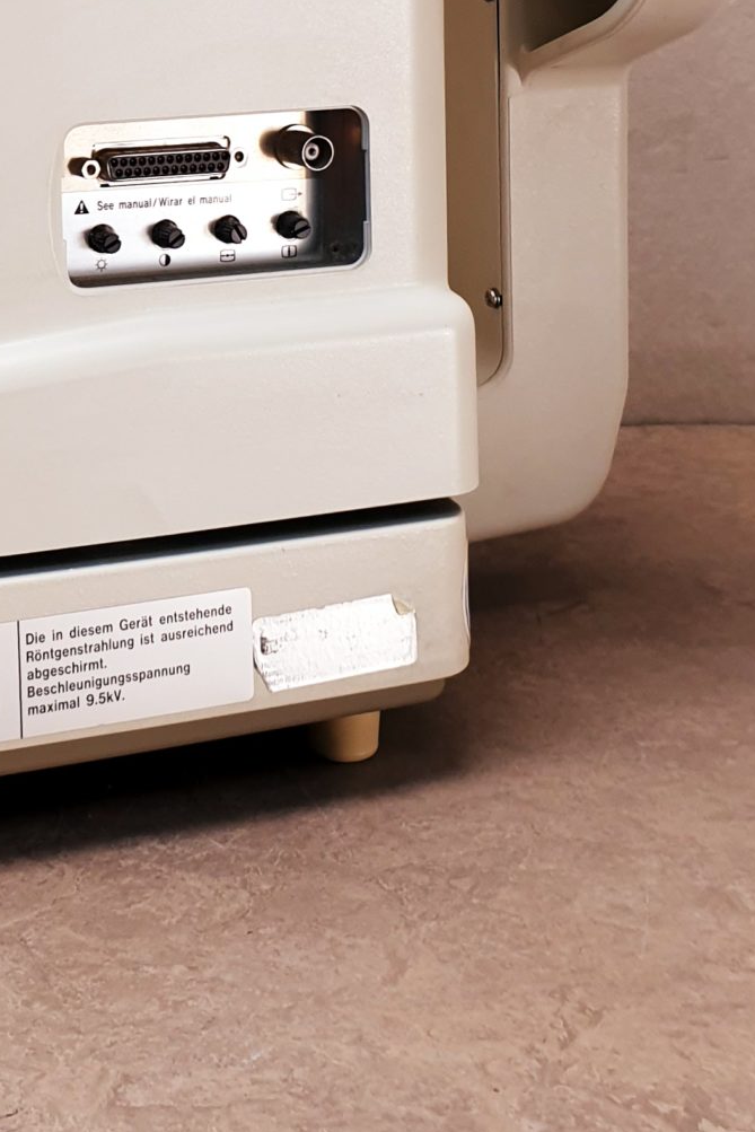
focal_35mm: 69
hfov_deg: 18.9
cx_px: -99
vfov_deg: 27.3
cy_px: -37
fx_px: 2170
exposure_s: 1/50
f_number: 2.4
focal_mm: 4.3
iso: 50
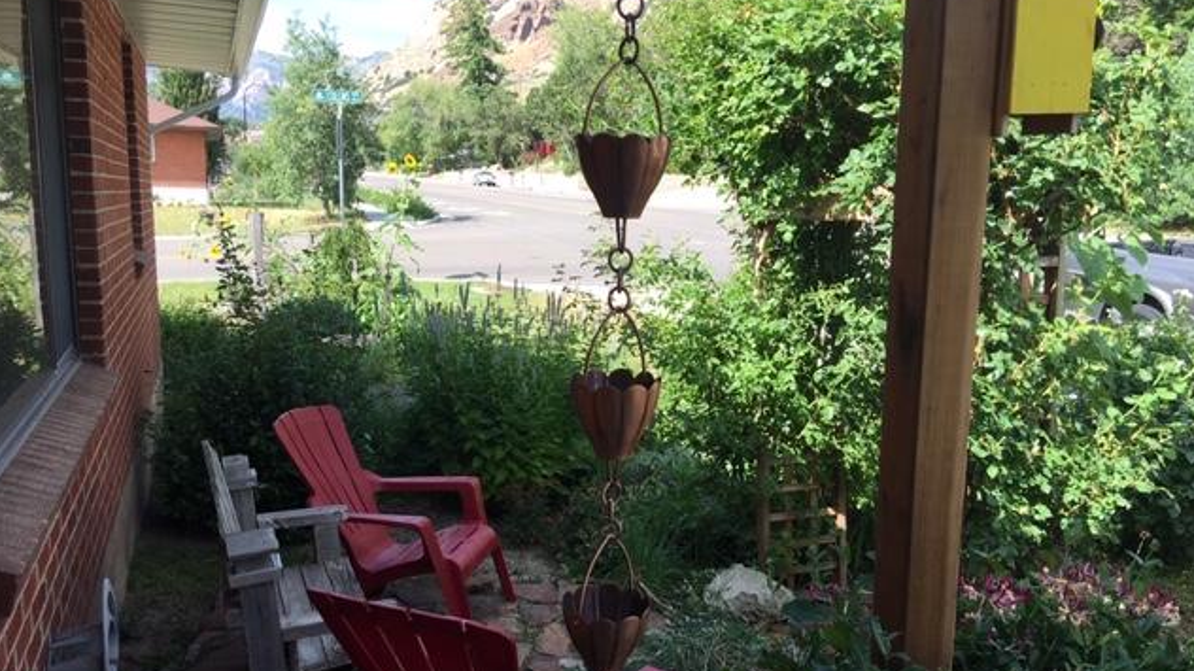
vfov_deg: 36.4
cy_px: 425
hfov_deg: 61.0
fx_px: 1013
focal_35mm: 32
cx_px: 593
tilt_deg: -11.2
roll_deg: -2.5
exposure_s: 1/394
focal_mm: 4.15
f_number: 2.2
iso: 25
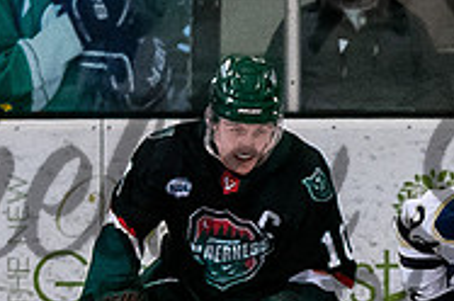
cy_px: 313
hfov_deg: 2.0
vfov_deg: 1.3
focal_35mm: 1036
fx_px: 13043
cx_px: 558
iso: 2500
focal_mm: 105
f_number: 3.5
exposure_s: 1/800
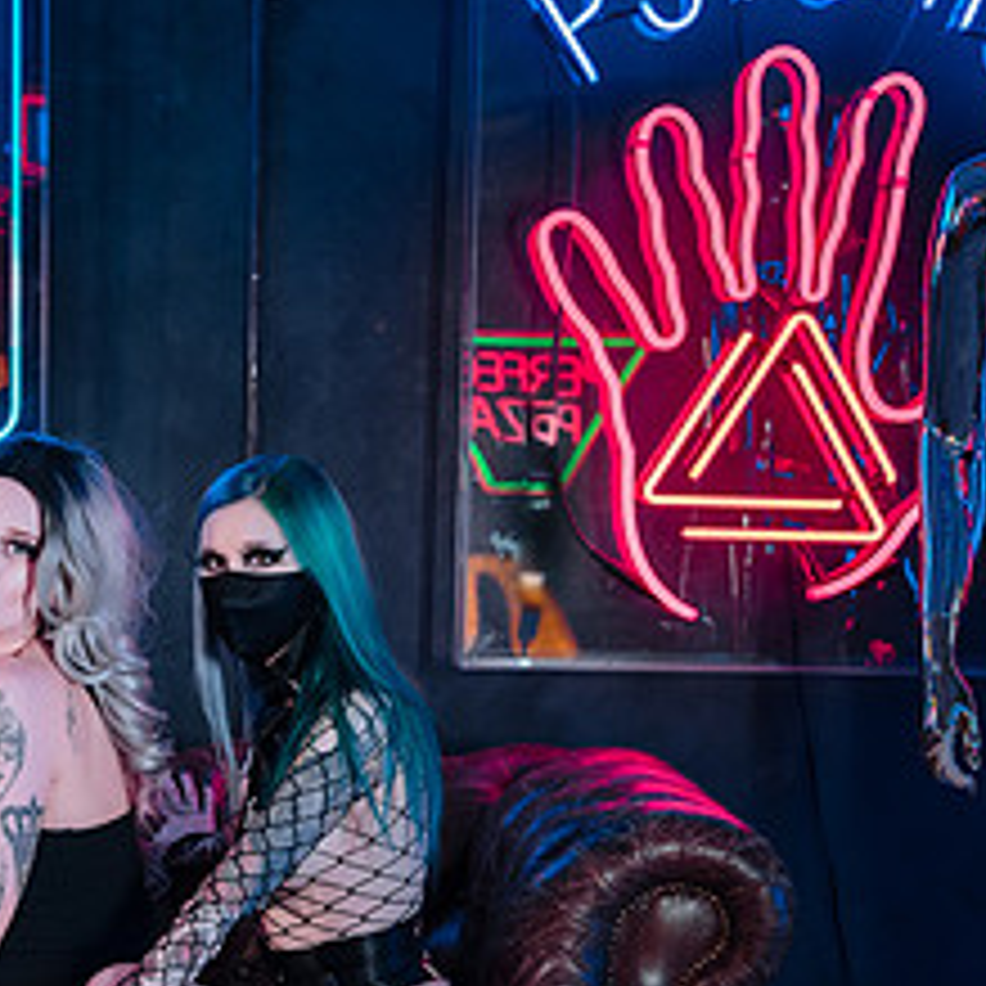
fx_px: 3738
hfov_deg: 14.5
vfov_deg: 14.9
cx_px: -207
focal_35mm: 116
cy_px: 832
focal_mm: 48
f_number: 3.5
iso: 400
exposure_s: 1/80
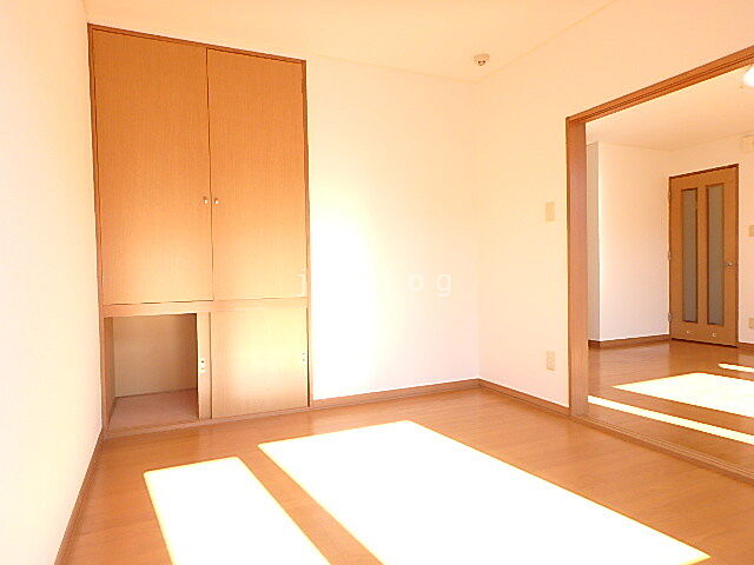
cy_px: 282
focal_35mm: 21
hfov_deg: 79.0
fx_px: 457
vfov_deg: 63.4
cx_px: 377
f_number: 3.5
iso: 125
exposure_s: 1/60
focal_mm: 3.7
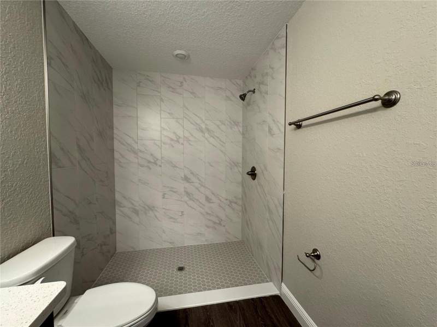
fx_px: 177
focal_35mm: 14
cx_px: 218
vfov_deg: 85.7
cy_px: 164
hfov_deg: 102.1
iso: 250
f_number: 2.2
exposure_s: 1/120
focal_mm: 2.22
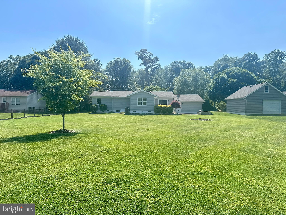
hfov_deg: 71.6
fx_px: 198
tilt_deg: +1.5
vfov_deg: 56.8
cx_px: 143
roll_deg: -2.0
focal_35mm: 24
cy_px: 108
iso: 80
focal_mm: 6.86
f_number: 1.78
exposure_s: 1/5848
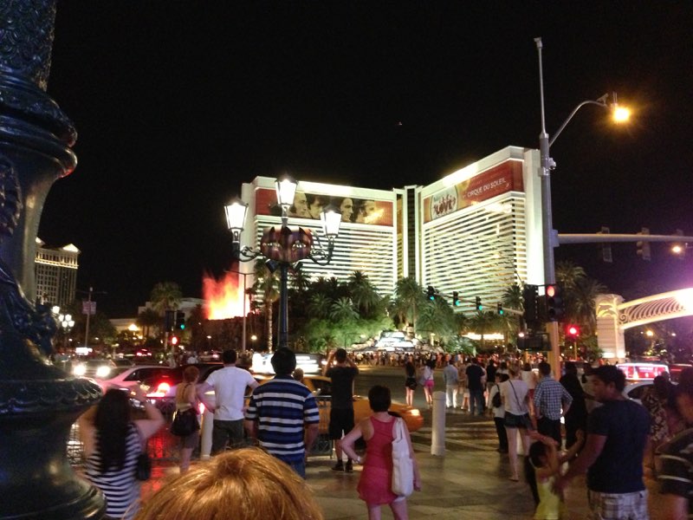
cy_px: 260
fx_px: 661
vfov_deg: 42.9
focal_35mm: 33
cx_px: 346
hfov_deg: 55.4
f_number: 2.4
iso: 800
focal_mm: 4.13
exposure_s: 1/15
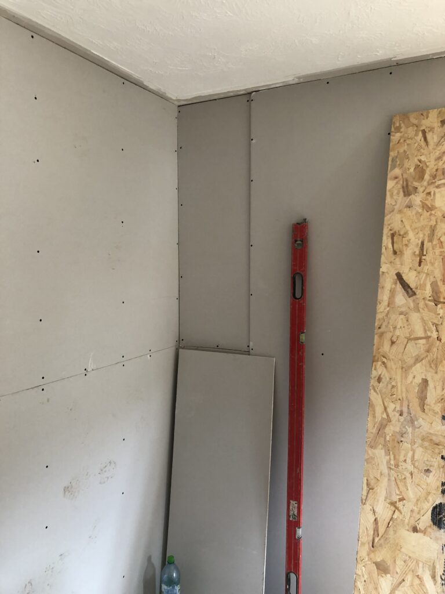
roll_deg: +0.3
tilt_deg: -1.0
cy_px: 297
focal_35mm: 28
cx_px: 222
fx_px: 480
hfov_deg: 49.7
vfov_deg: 63.4
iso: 40
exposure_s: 1/17
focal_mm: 4
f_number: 1.8
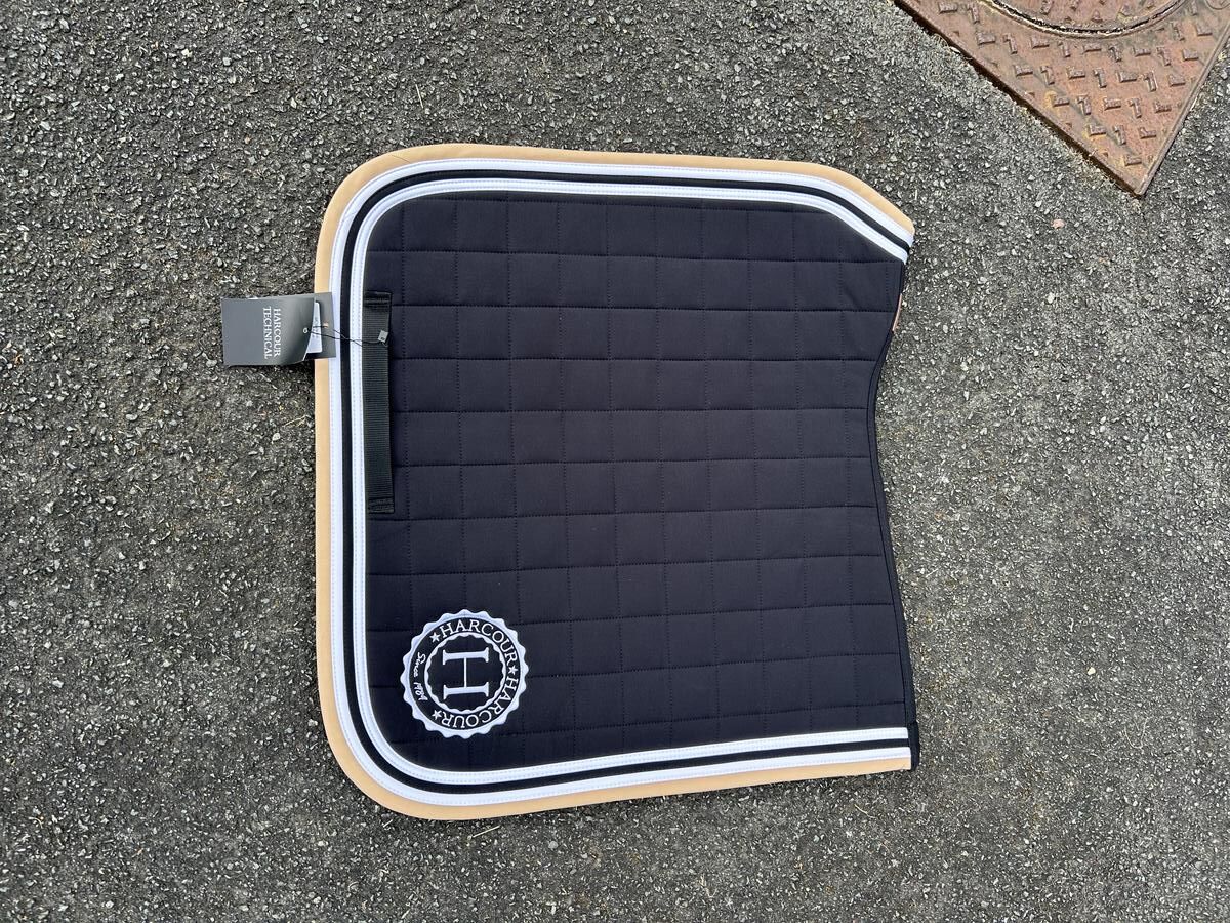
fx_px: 924
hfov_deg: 67.3
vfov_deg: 53.1
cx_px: 615
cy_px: 462
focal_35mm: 26
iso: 50
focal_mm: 5.7
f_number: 1.5
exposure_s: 1/814
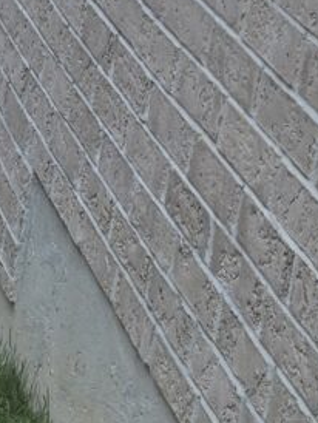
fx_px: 1969
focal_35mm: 161
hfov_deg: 7.8
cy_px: 304
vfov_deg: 12.2
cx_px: -699
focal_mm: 5.4
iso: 25
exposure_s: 1/571
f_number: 1.8
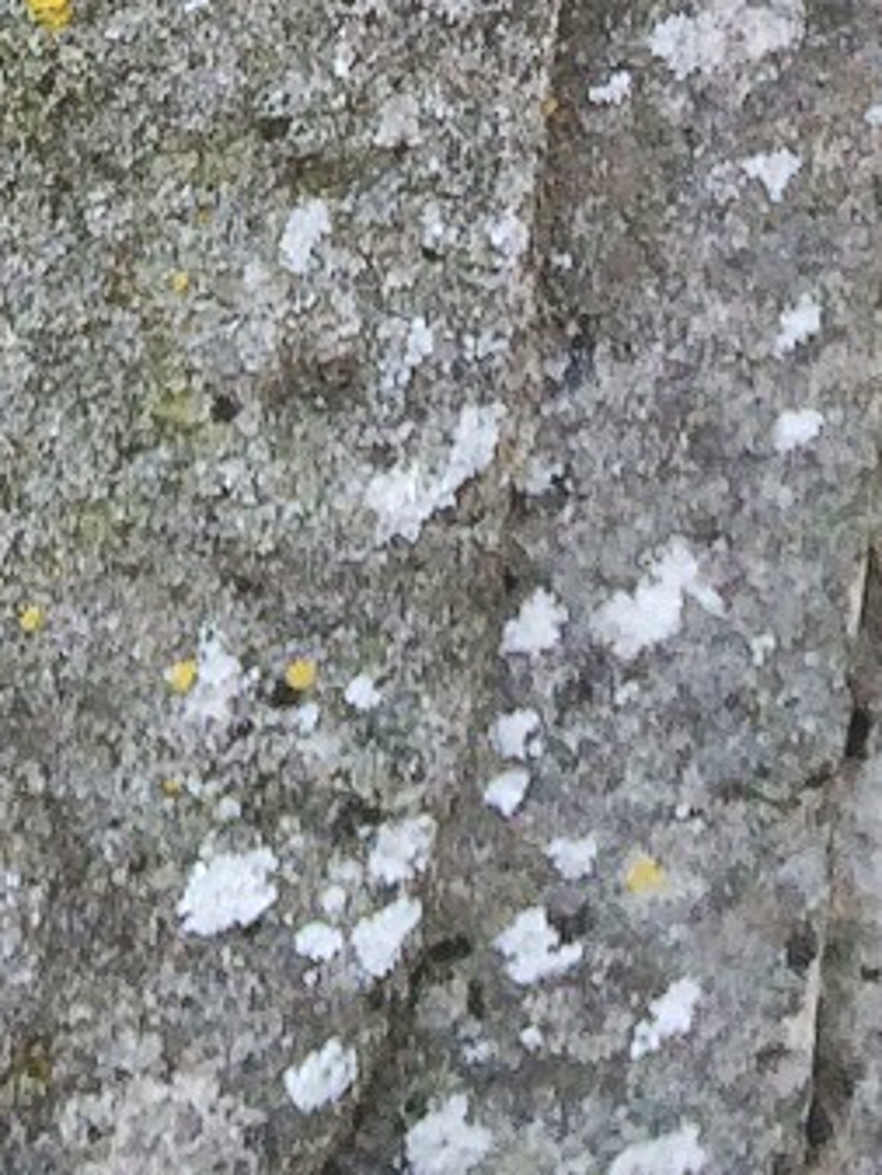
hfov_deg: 8.1
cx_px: -816
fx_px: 5975
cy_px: -1953
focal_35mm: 176
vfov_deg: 9.5
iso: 32
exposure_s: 1/150
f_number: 2.2
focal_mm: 4.15
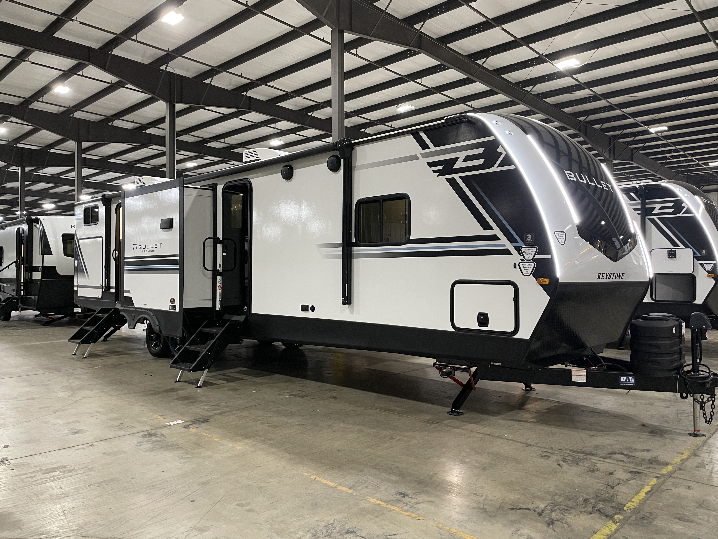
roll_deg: +0.2
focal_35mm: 26
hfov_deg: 67.3
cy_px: 270
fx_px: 539
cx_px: 359
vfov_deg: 53.1
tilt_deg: +1.6
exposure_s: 1/60
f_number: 1.6
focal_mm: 4.2
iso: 320
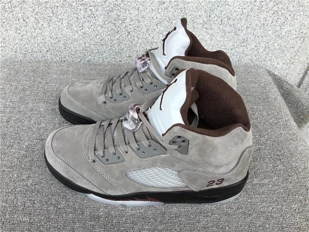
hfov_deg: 58.4
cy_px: 116
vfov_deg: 45.4
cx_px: 154
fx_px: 277
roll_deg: -4.9
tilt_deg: -44.9
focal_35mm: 31
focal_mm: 3.3
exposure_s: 1/332
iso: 25
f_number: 2.4
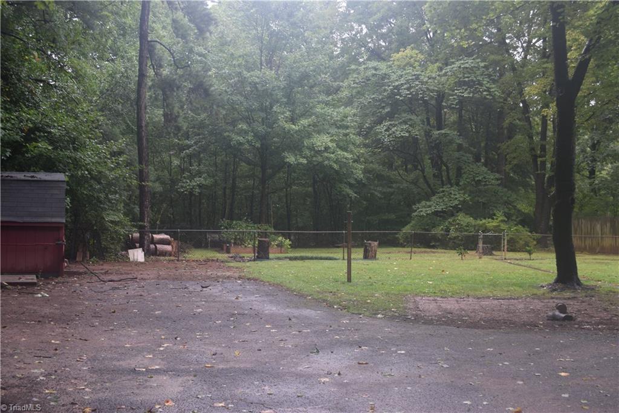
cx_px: 310
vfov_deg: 31.9
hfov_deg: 46.4
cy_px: 206
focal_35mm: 42
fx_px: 722
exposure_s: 1/160
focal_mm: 28
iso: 400
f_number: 6.3
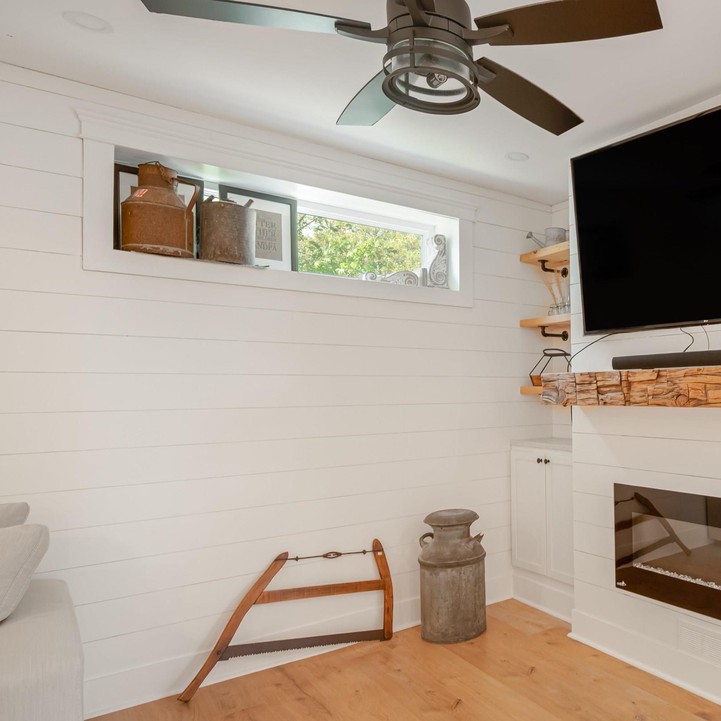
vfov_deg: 60.7
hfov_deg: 53.4
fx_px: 613
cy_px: 406
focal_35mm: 26
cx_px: 648
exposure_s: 1/40
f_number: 4
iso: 320
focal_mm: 16
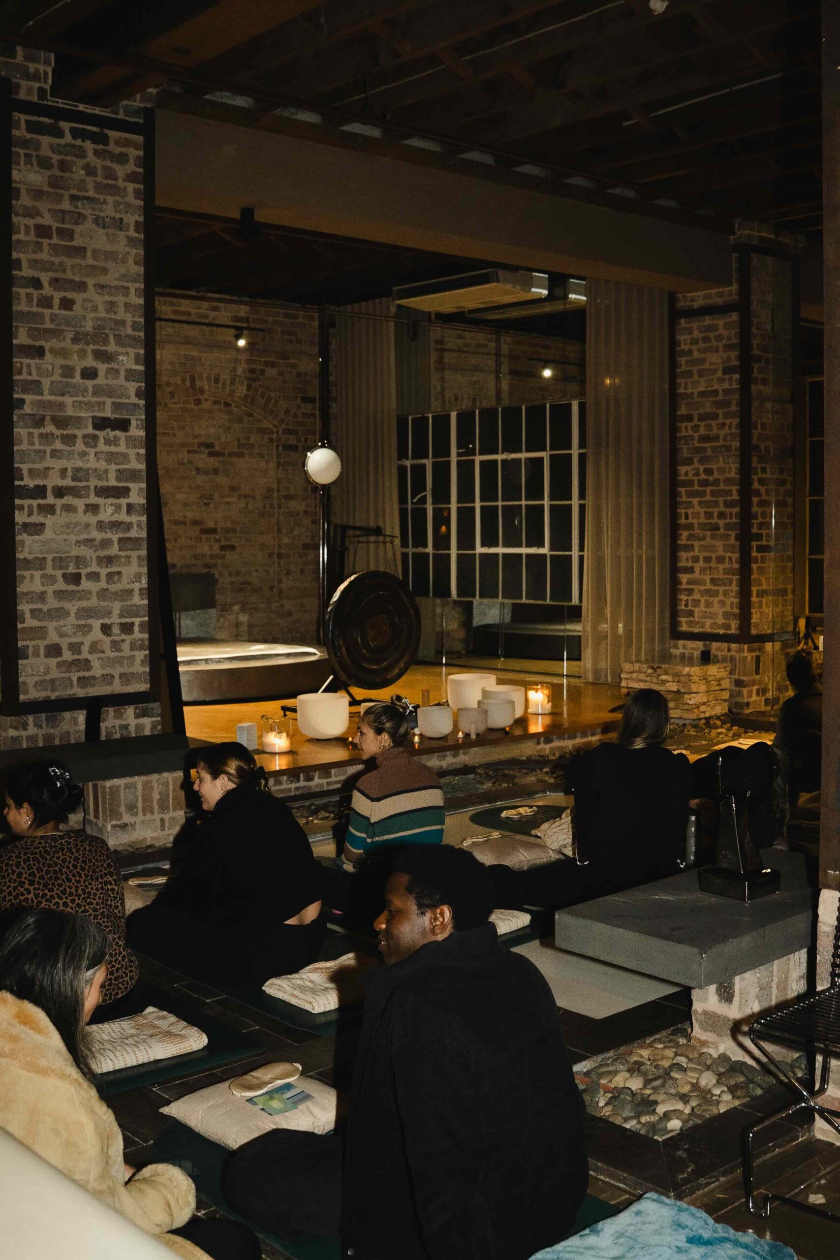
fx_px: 1365
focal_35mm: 39
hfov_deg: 34.2
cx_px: 420
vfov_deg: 49.6
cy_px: 630
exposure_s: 1/200
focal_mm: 26.3
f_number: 3.5
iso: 2500
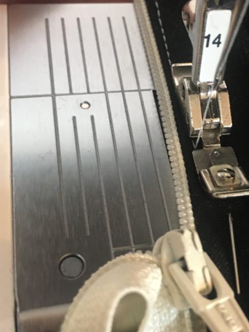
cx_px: 178
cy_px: 137
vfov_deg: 37.4
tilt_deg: -50.5
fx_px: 489
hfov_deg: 28.3
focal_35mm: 51
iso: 200
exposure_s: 1/17
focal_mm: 4.15
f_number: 2.2
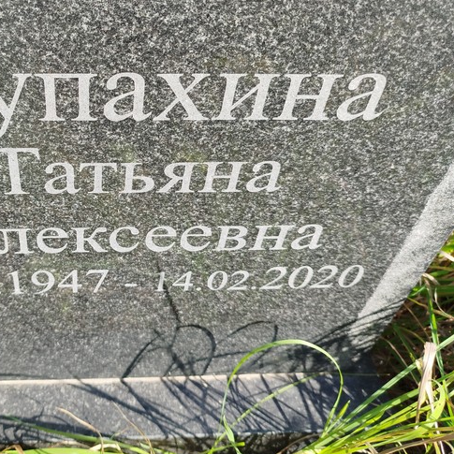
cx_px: 108
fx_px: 519
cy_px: 189
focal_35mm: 35
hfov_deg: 45.4
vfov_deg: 47.0
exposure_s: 1/361
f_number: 1.7
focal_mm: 5.31
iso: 50
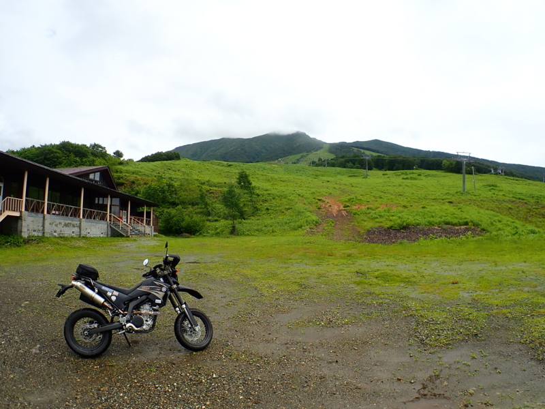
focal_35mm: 25
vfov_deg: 54.9
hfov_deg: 69.4
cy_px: 204
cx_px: 272
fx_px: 394
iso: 100
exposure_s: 1/200
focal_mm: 4.5
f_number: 8
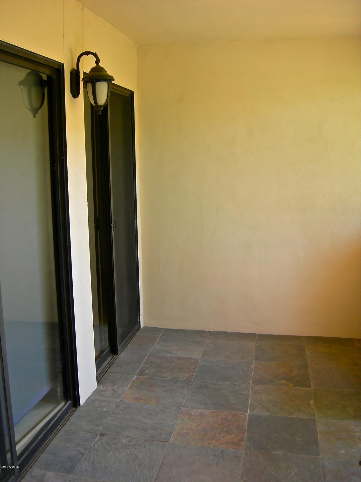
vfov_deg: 51.4
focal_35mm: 36
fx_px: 501
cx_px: 180
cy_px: 241
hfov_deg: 39.7
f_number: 2.7
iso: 64
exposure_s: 1/43.3
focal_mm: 7.5
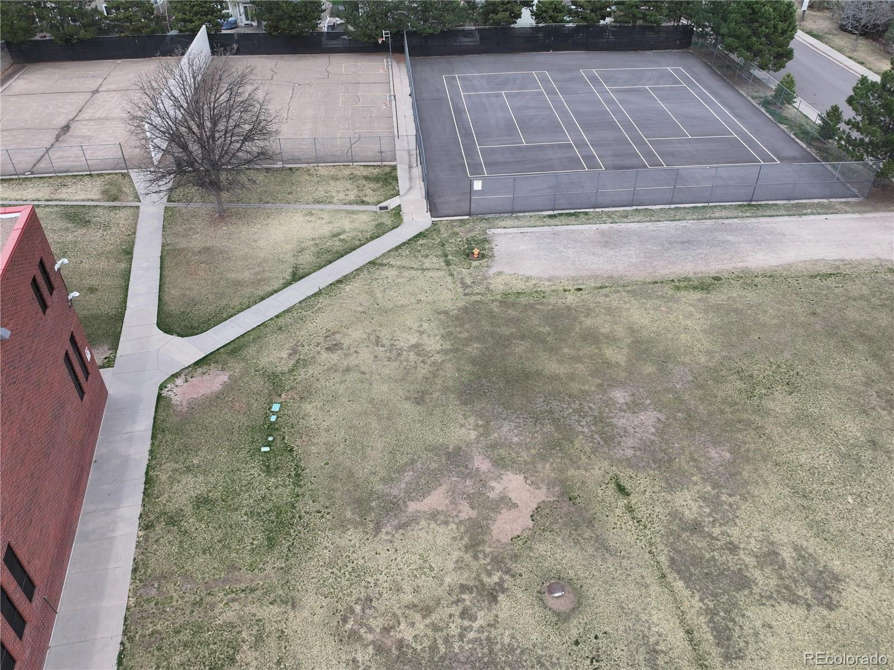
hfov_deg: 71.6
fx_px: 619
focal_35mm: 24
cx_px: 447
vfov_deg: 56.8
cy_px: 335
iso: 100
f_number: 2.8
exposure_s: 1/1000
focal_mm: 12.29
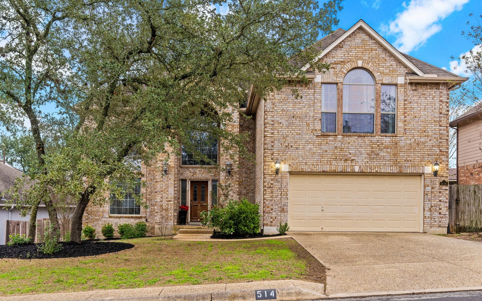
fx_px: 512
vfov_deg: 32.7
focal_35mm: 39
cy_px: 160
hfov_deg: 50.4
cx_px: 242
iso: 160
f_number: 6.3
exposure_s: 1/40
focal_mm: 38
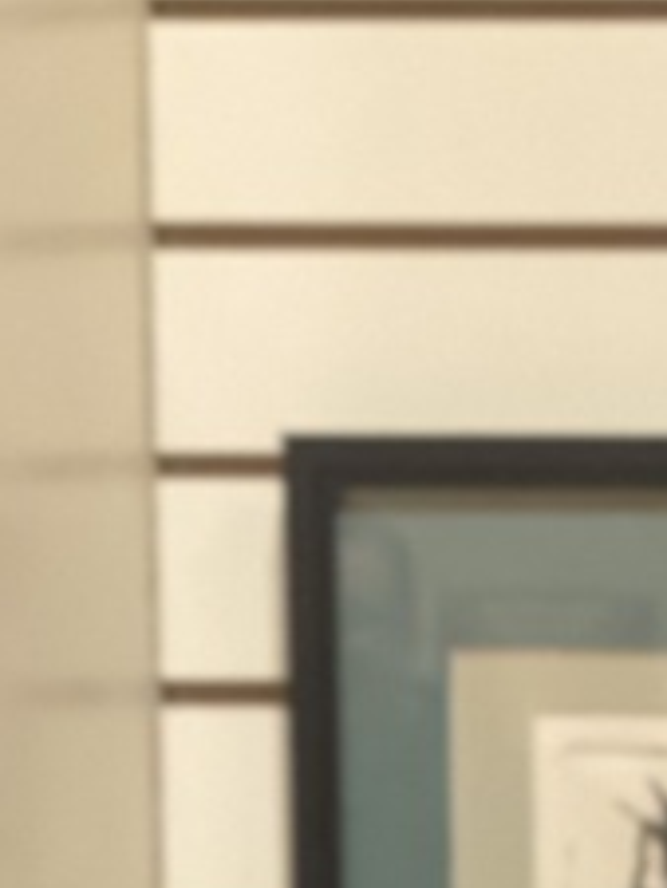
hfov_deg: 7.8
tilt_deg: -2.6
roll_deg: -0.1
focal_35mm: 185
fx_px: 4748
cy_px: 1302
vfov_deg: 10.4
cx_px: 1137
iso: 250
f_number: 2
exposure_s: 1/40
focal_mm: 6
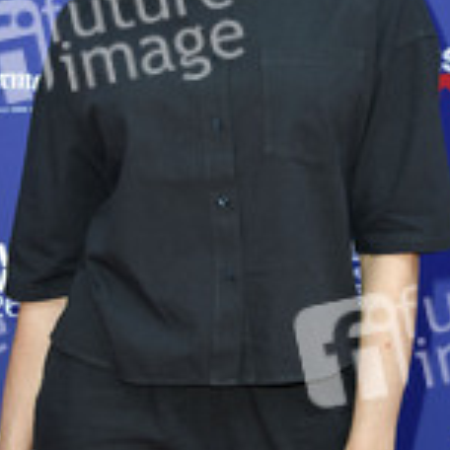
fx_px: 1912
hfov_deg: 13.4
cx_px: 178
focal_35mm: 130
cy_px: 189
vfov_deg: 13.4
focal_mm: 58
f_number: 6.3
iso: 640
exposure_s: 1/200
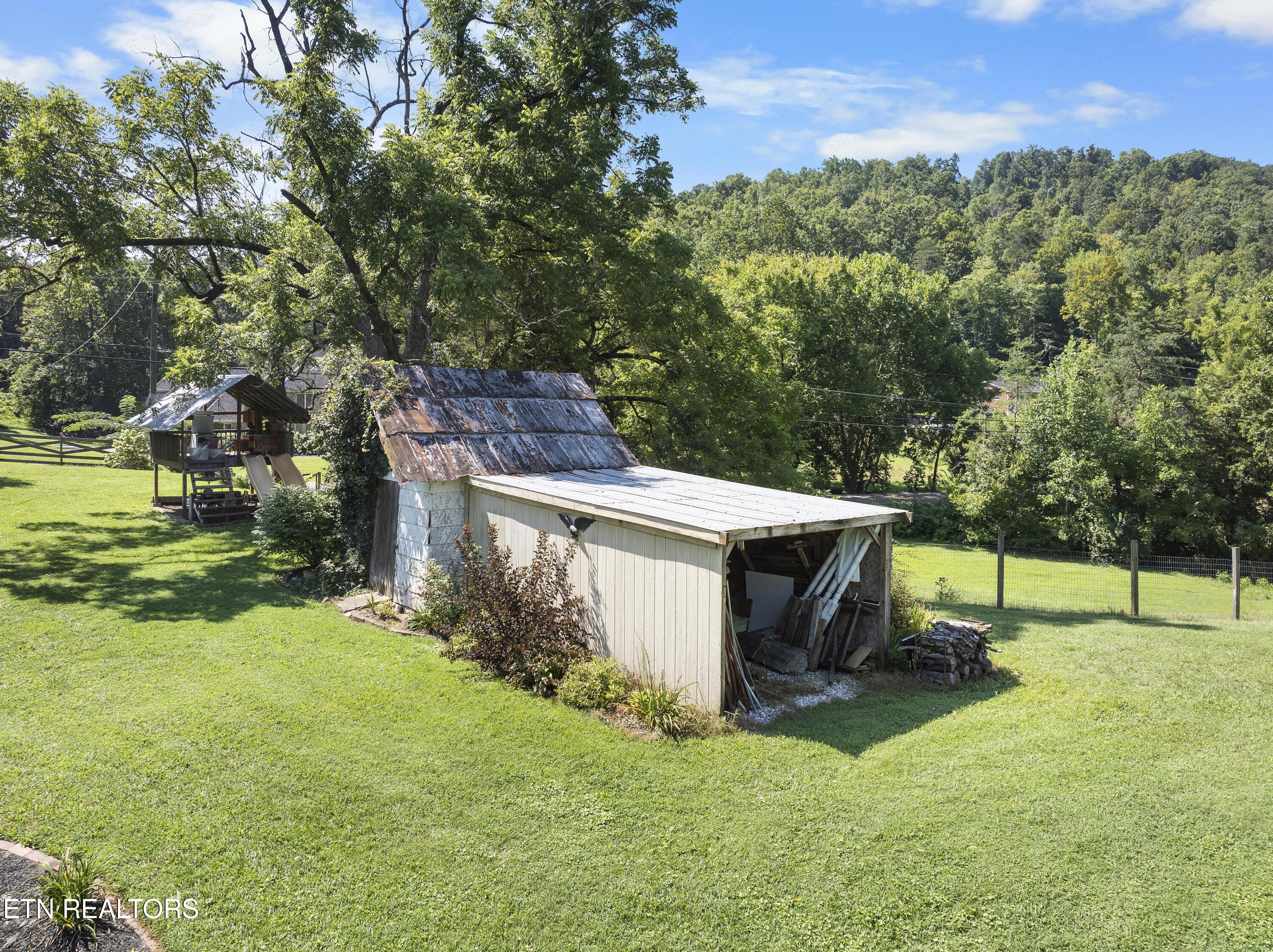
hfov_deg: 71.6
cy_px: 476
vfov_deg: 56.8
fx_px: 882
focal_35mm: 24
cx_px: 636
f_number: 2.8
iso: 100
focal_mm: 12.29
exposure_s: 1/80
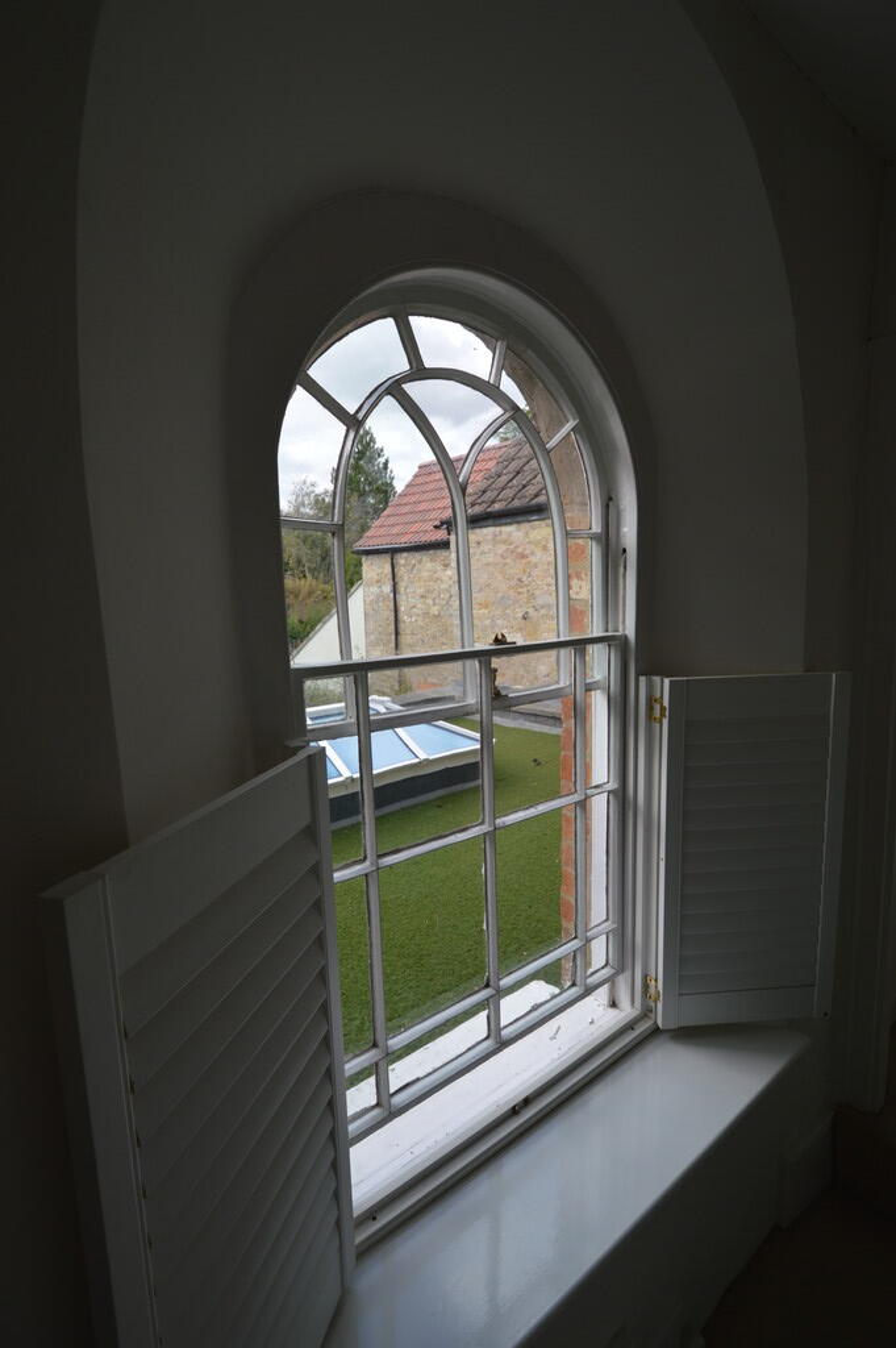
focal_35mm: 15
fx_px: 561
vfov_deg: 100.4
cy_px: 674
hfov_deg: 77.2
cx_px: 448
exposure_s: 1/125
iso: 100
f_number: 5.6
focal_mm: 10
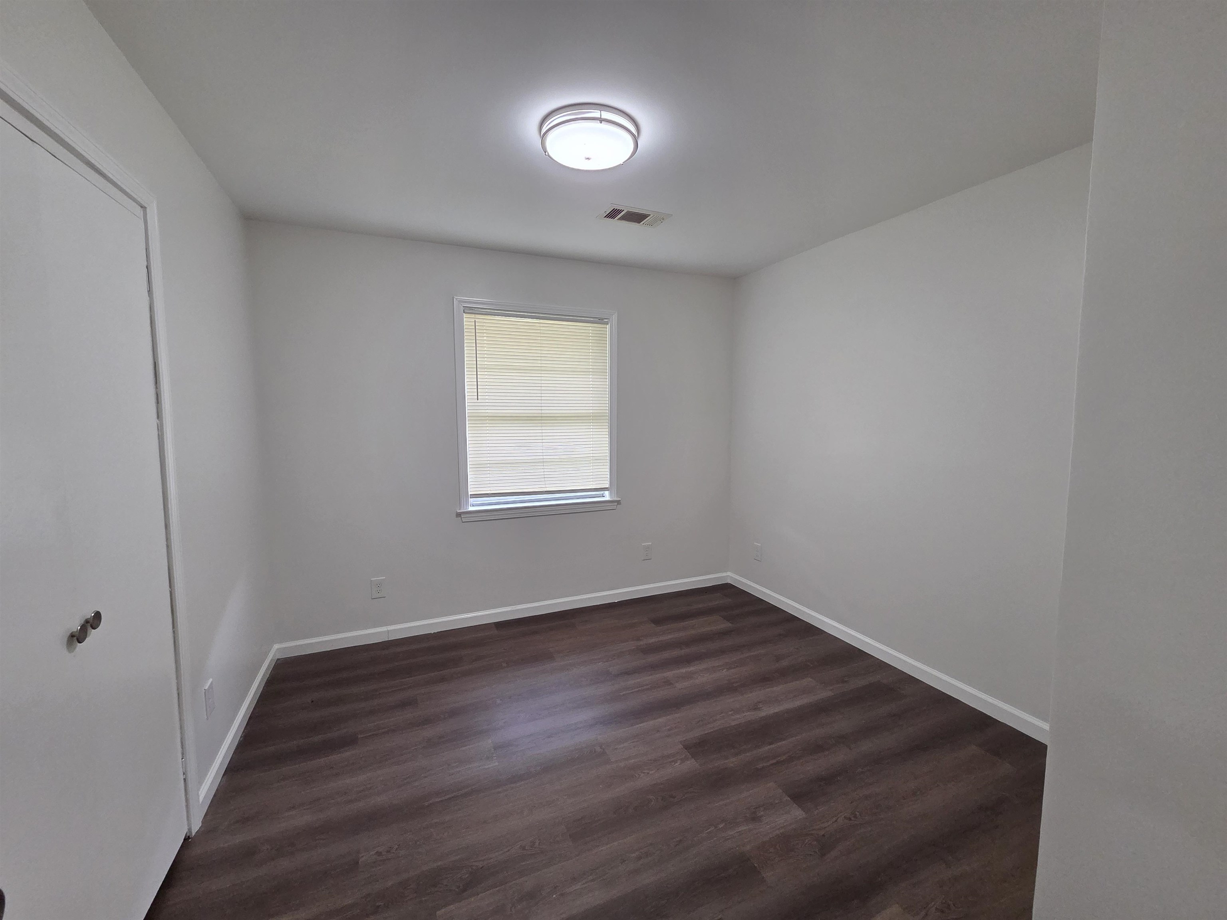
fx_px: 461
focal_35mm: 13
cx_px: 614
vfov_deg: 89.9
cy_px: 460
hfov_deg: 106.2
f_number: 2.2
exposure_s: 1/120
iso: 200
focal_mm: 2.2
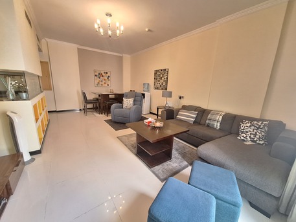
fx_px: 111
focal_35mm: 13
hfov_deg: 106.2
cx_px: 148
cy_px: 111
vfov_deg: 89.9
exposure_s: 1/33
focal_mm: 1.74
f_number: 2.2
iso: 160
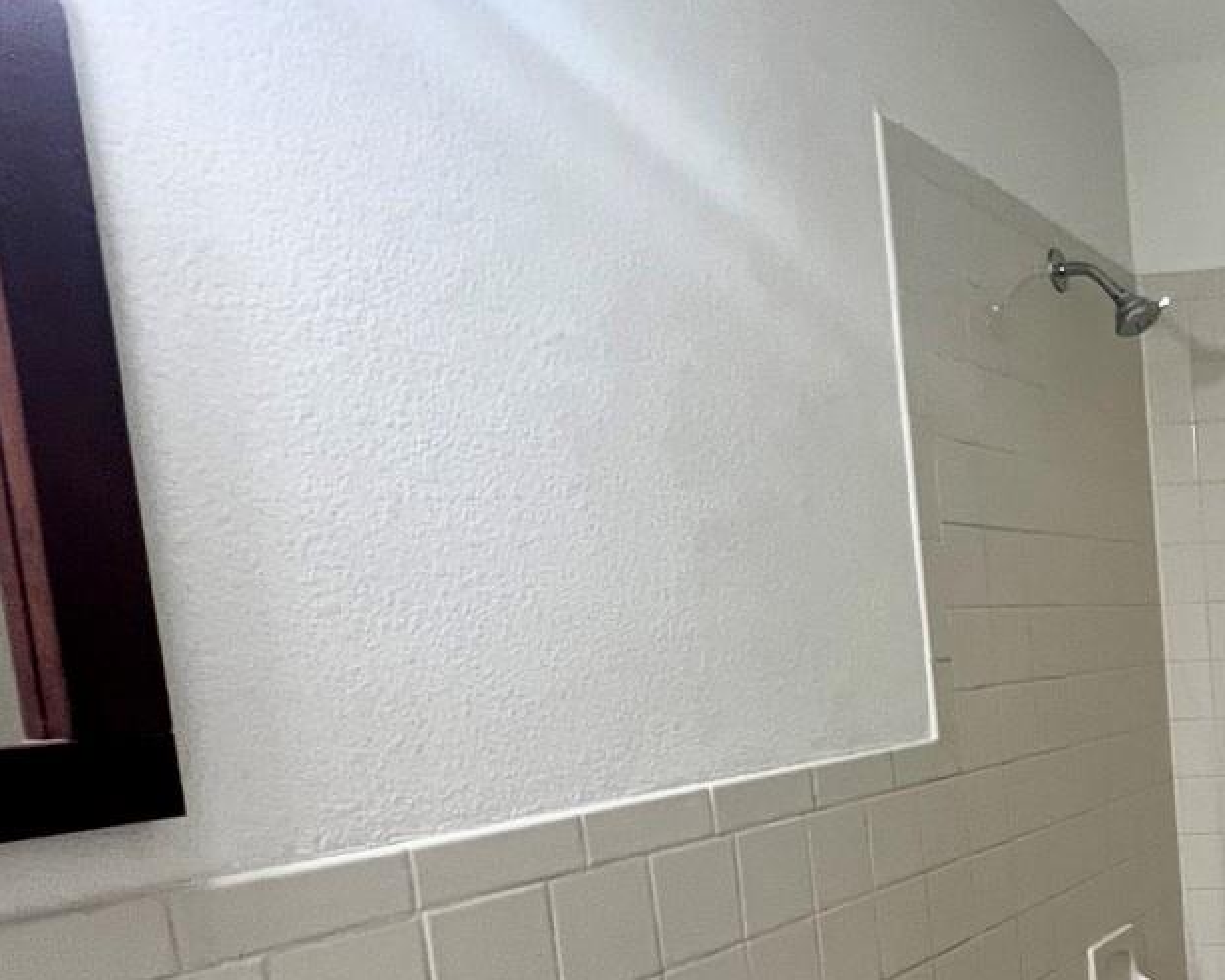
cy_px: 747
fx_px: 1196
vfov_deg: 43.0
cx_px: 1464
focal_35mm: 33
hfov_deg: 39.4
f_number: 1.8
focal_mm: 1.57
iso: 200
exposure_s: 1/60
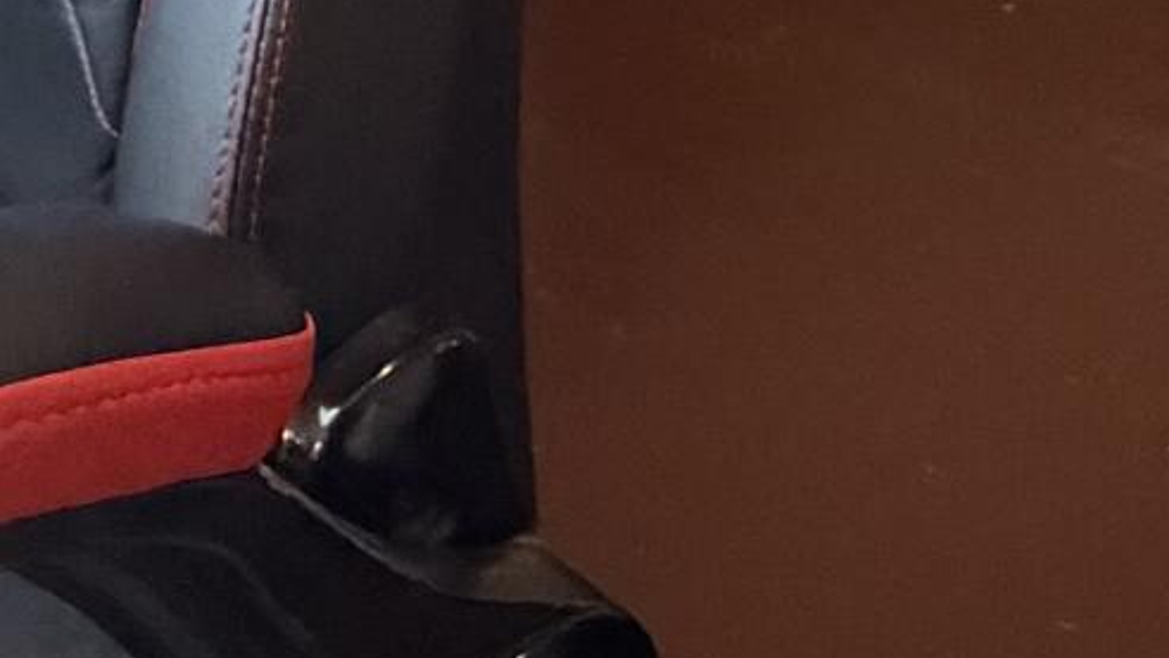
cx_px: 1055
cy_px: -1254
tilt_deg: -6.0
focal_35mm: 93
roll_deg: +0.4
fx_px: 2883
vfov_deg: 10.0
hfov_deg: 22.4
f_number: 2.2
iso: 640
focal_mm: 2.22
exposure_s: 1/60
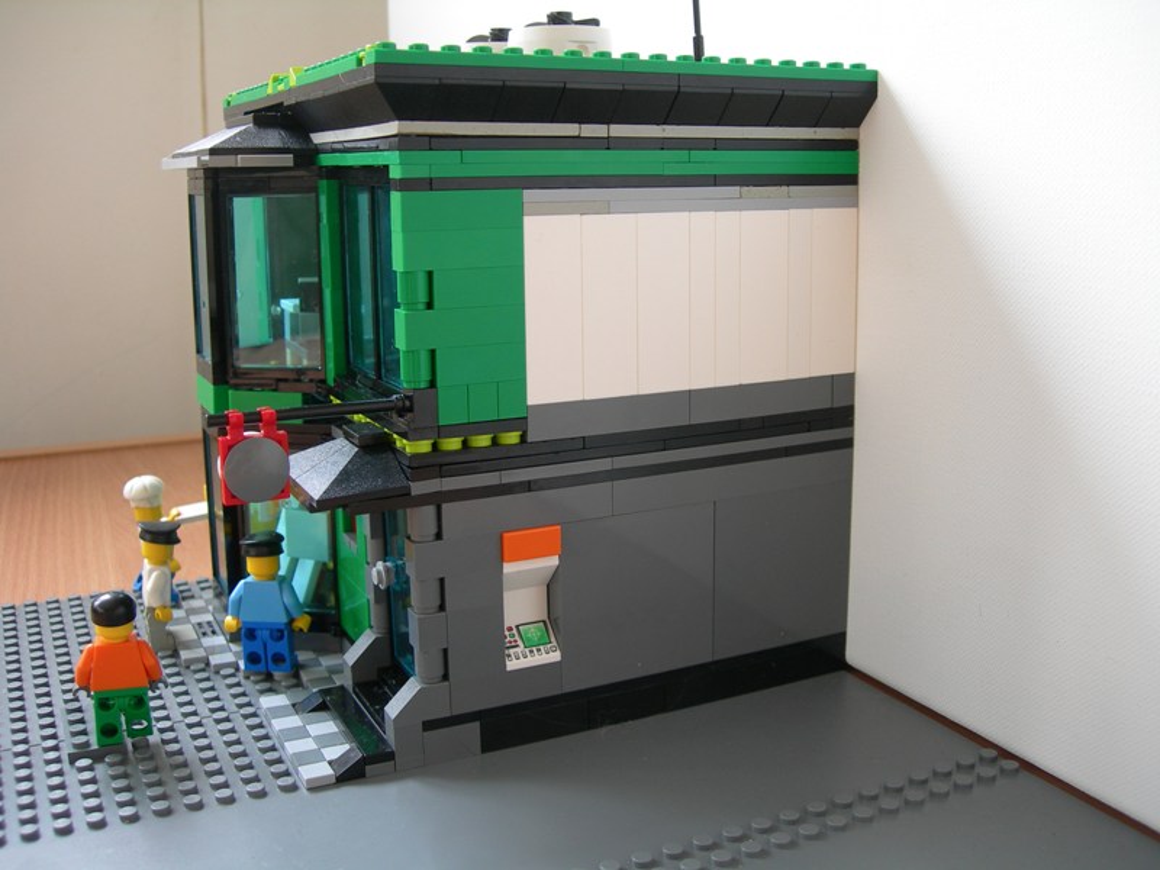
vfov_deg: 37.7
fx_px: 1273
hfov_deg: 49.0
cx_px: 580
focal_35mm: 38
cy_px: 435
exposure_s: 1/11.6
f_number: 2.8
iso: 50
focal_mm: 7.8
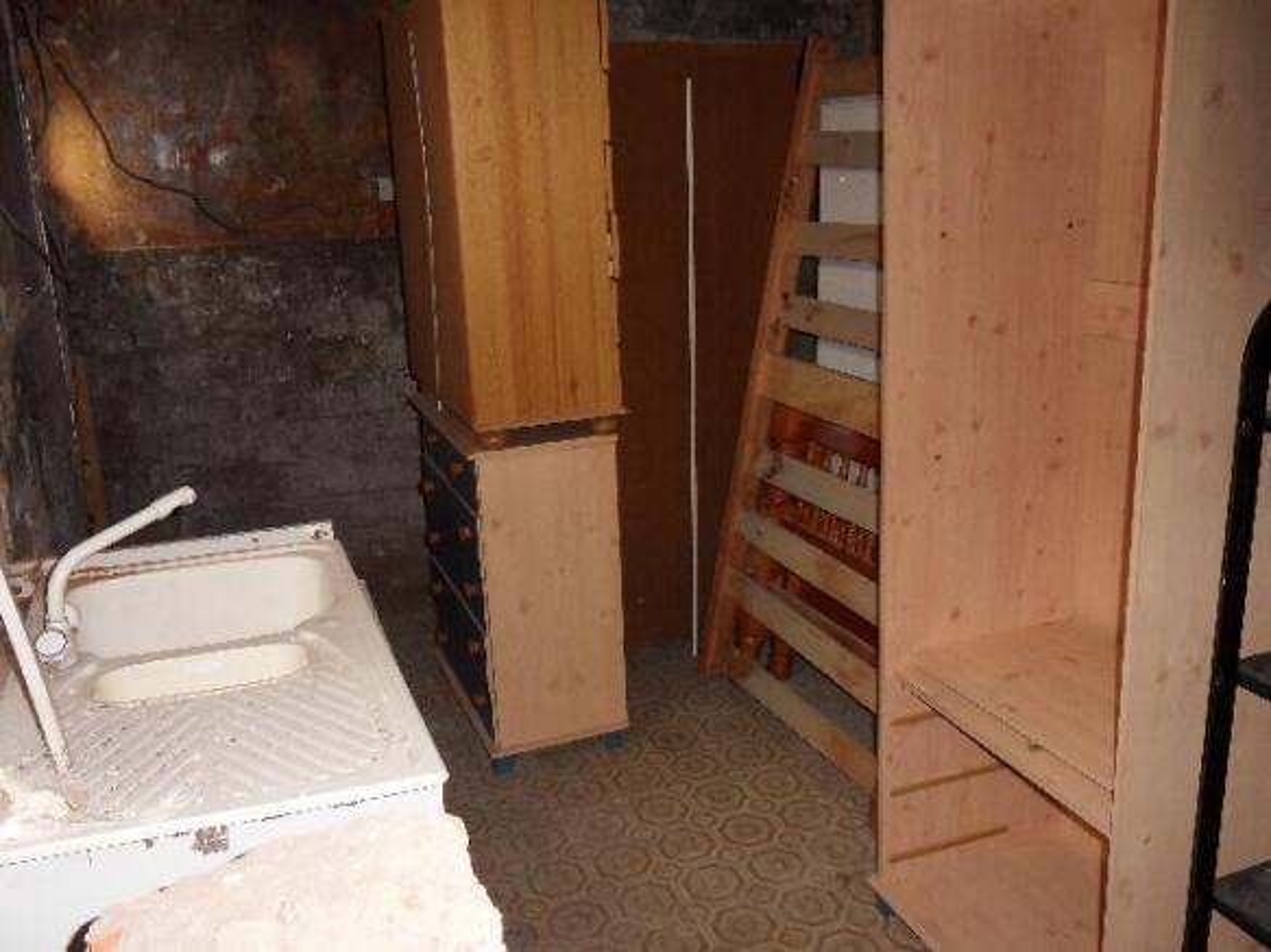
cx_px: 636
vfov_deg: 44.1
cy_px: 476
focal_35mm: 32
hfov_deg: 56.8
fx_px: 1175
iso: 200
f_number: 3.7
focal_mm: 5.6
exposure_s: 1/30
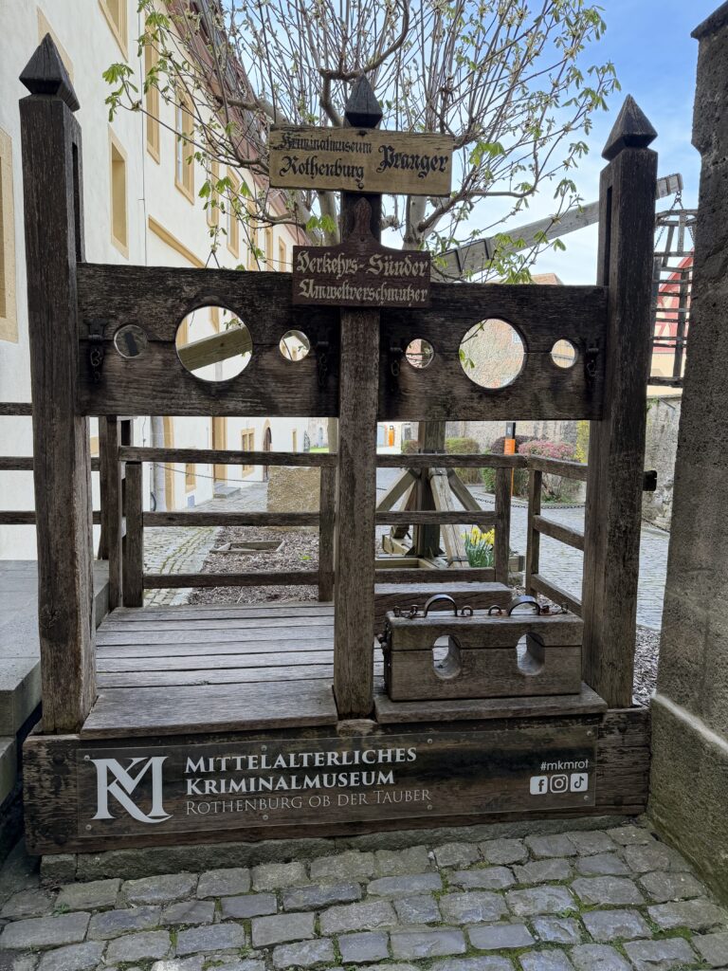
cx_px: 364
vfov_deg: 71.6
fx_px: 673
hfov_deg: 56.8
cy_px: 486
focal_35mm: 24
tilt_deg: -6.0
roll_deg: -1.4
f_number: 1.78
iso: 80
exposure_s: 1/330
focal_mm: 6.76
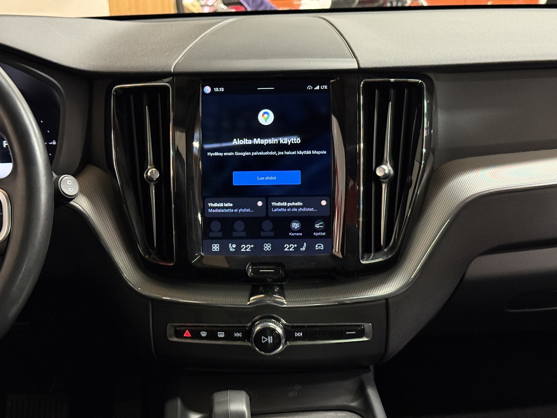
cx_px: 278
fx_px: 772
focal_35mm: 48
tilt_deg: -19.0
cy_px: 209
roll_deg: +2.0
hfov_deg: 39.7
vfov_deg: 30.3
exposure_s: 1/40
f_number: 1.78
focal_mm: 6.76
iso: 400
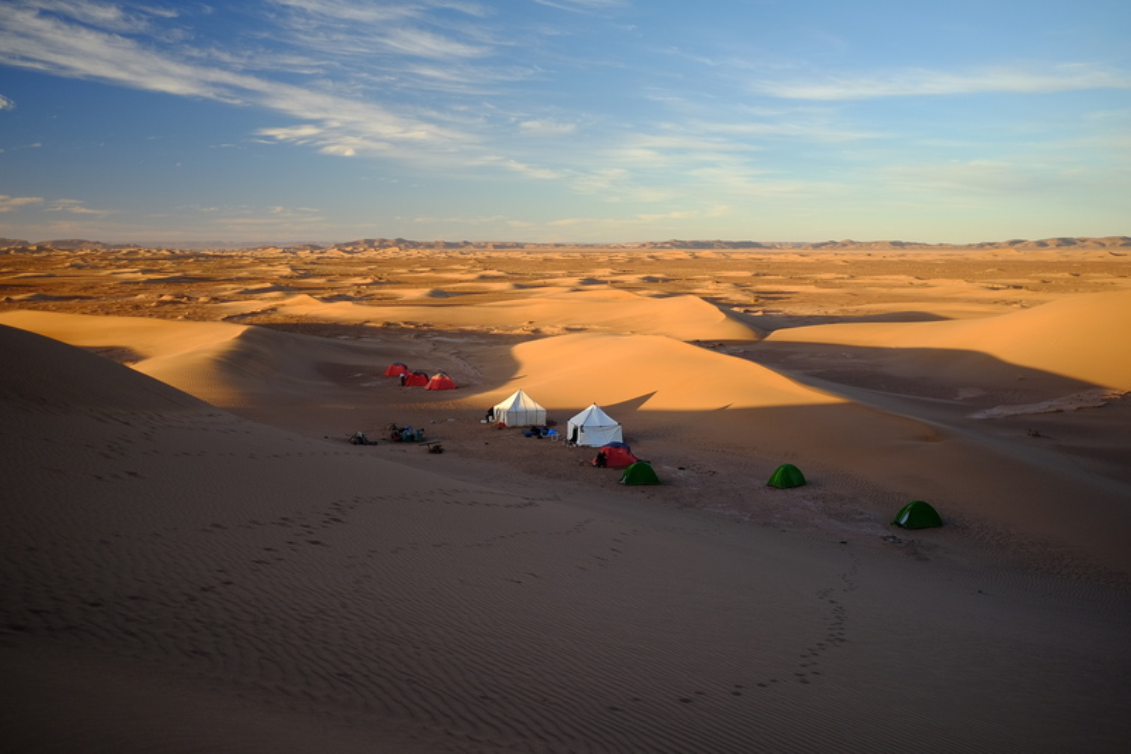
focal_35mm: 35
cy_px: 377
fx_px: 1099
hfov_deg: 54.4
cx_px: 566
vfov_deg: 37.8
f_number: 2
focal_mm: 23
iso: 200
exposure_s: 1/600
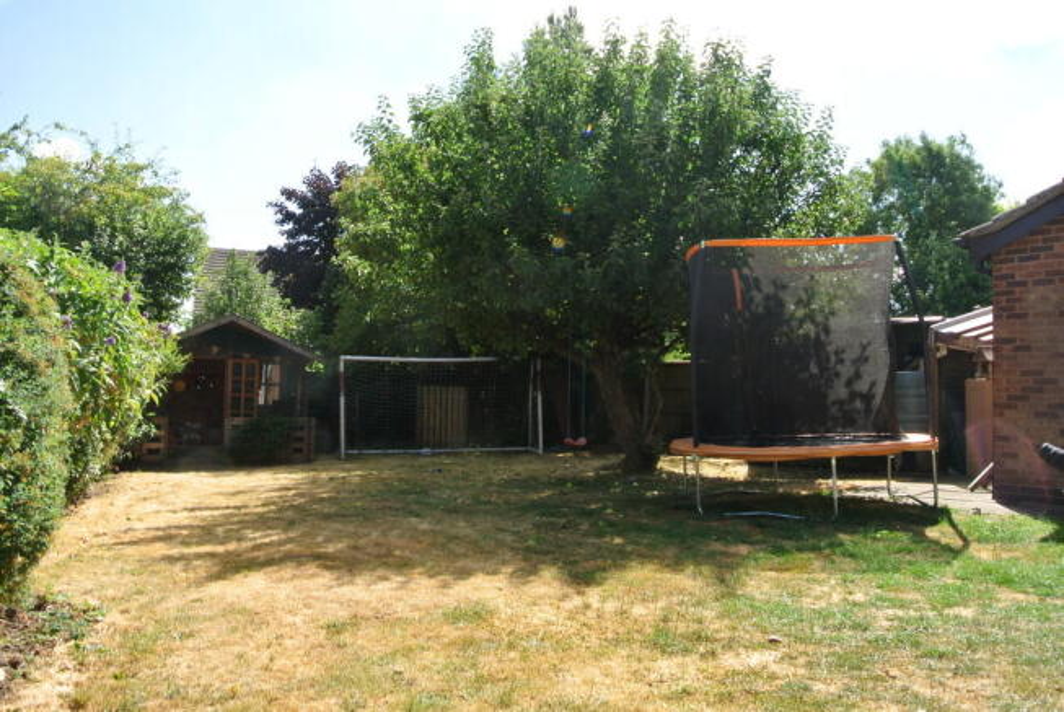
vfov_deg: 48.0
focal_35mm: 27
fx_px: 799
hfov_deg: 67.3
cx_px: 532
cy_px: 356
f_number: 11
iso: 100
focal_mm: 10
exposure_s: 1/60
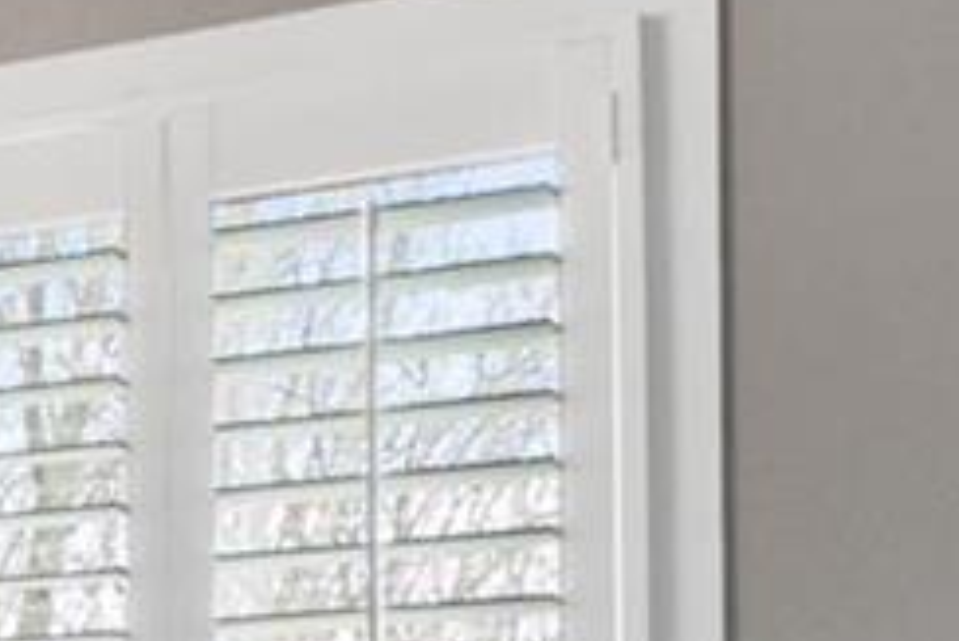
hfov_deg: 11.9
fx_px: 3145
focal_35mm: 118
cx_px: -1678
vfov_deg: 11.1
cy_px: 1034
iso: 400
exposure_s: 1/1.25
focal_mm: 9
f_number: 10
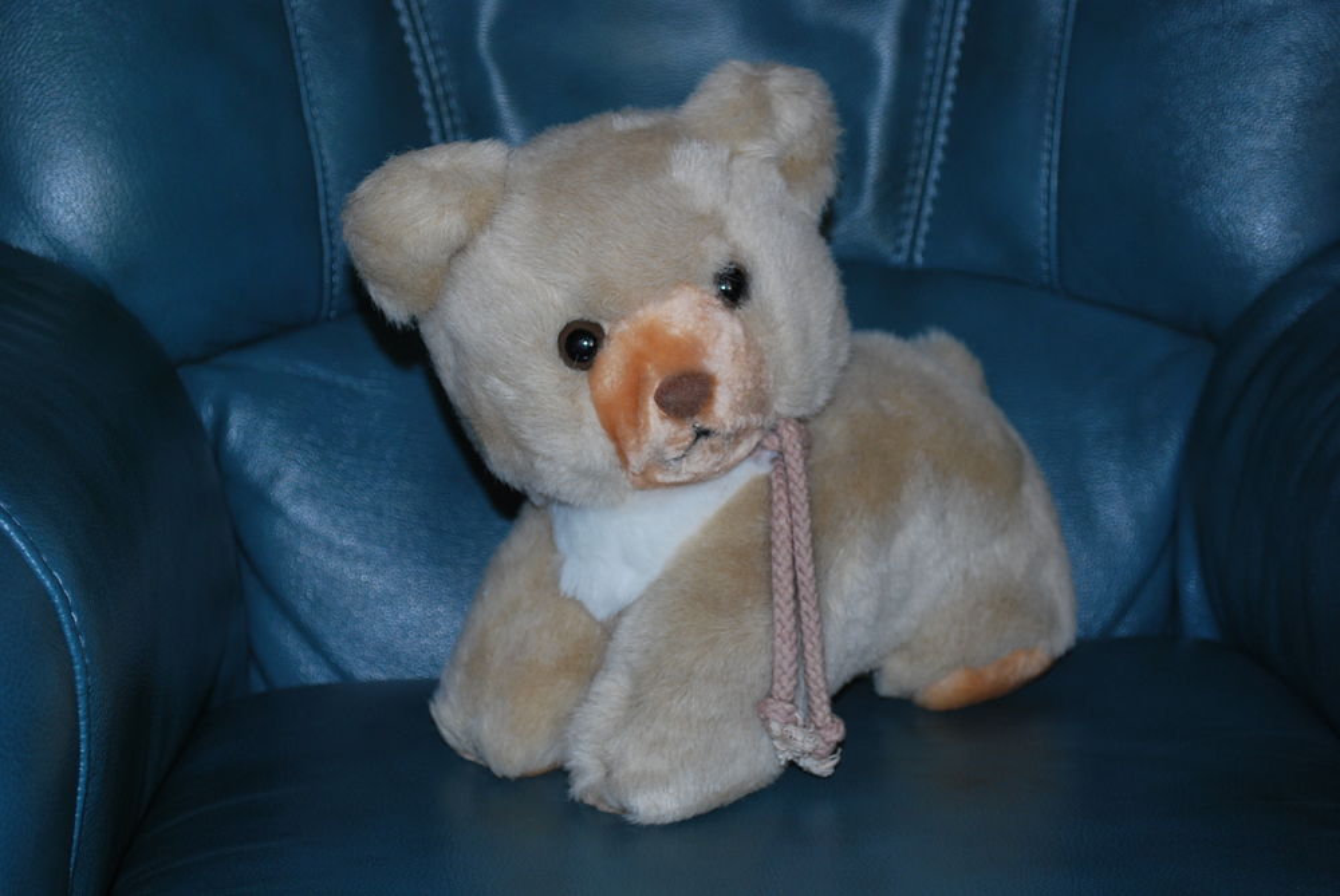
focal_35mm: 68
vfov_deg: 20.2
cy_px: 448
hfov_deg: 29.8
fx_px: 2515
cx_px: 670
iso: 200
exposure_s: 1/60
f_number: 5.3
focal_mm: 45
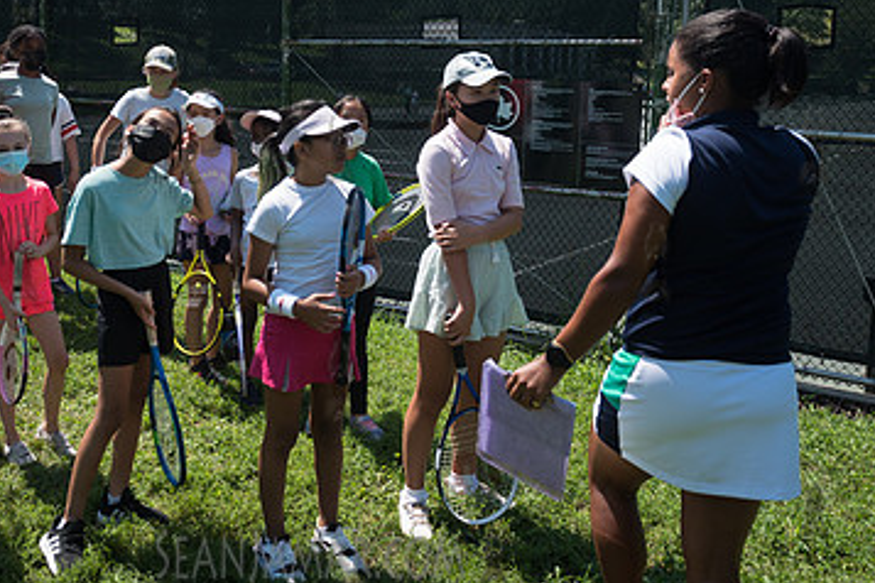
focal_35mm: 39
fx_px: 948
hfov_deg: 49.2
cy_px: 141
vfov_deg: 33.5
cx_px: 338
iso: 160
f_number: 4.5
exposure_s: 1/1000
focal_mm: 24
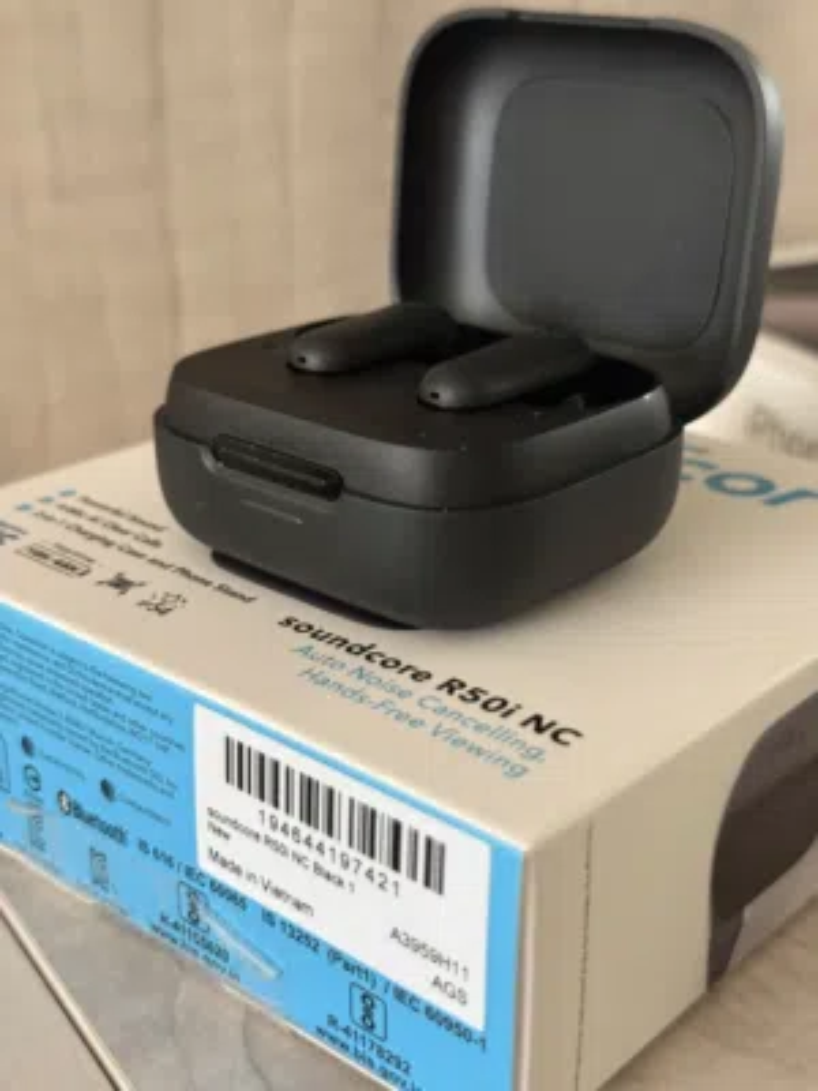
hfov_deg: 30.3
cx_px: 409
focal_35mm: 48
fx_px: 1512
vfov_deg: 39.7
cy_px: 546
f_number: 1.78
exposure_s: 1/29
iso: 640
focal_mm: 6.76
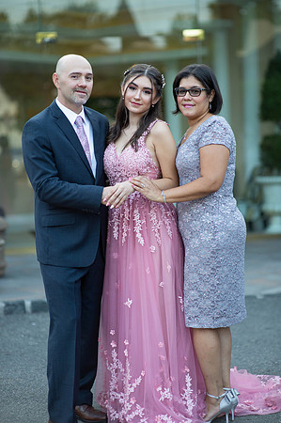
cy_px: 212
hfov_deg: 16.0
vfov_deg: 23.9
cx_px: 140
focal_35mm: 85
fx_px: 997
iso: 250
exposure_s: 1/500
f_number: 2
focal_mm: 85
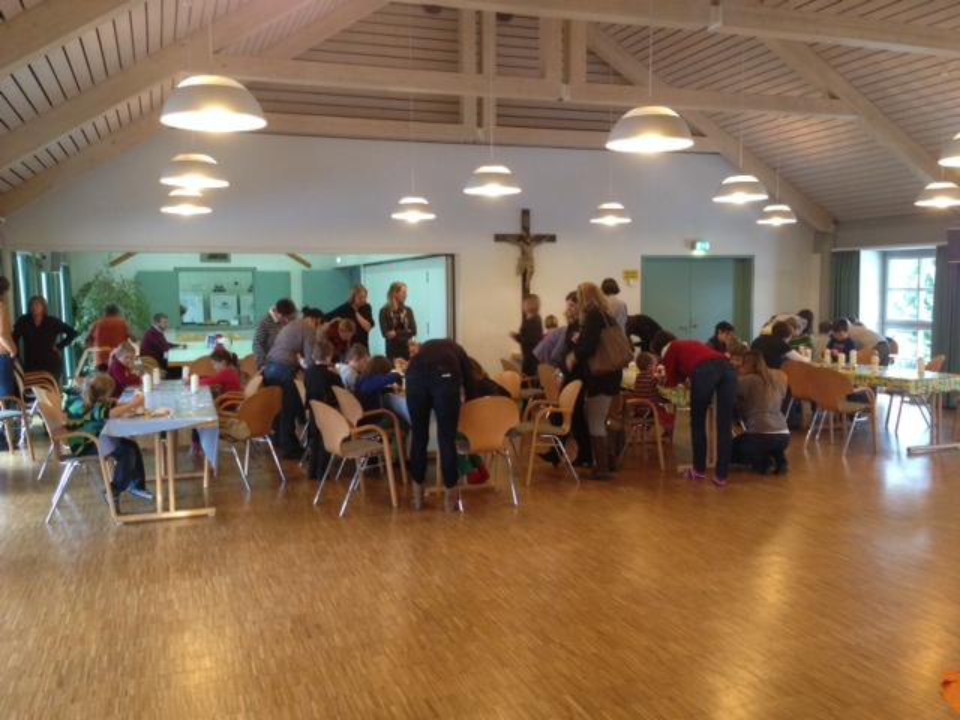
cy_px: 360
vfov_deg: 42.9
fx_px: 915
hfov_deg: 55.4
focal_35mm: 33
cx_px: 480
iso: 200
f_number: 2.4
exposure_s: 1/20
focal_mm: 4.12
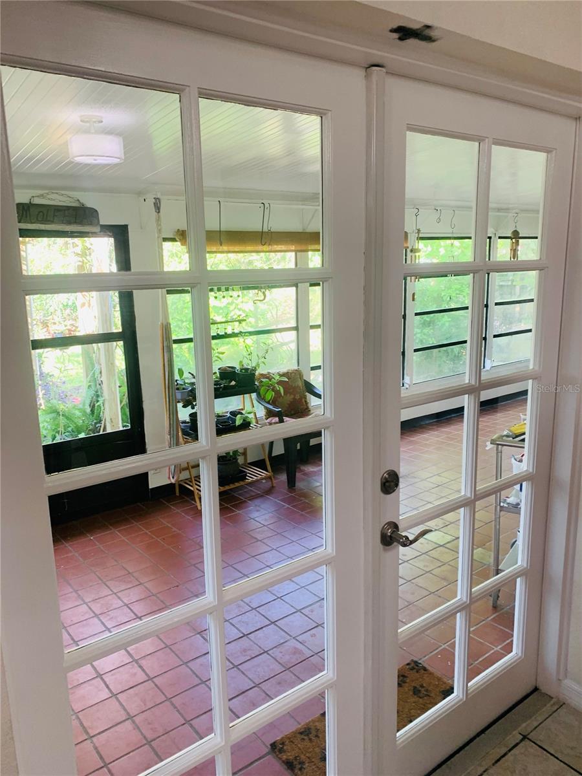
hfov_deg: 53.1
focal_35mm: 26
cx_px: 291
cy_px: 388
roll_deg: +2.1
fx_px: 583
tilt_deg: -11.3
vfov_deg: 67.3
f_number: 1.8
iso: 64
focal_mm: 4.25
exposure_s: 1/60
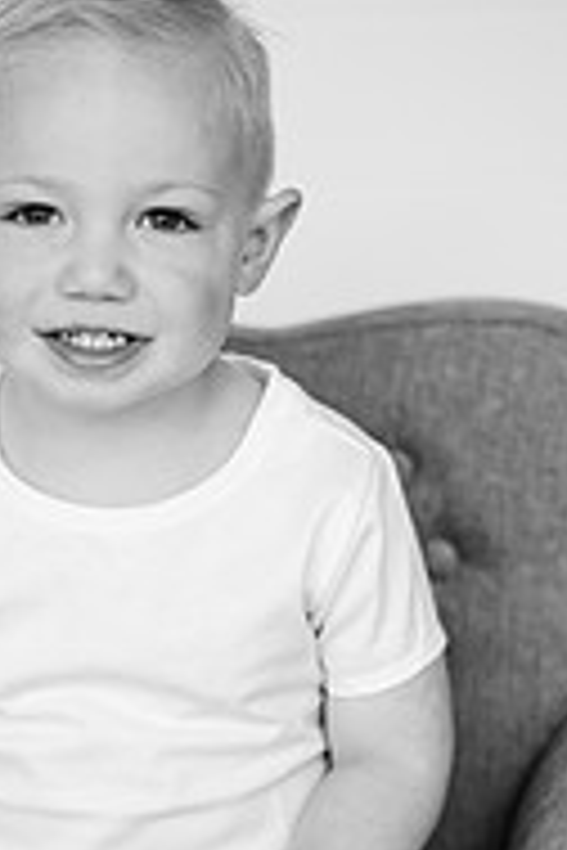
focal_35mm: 119
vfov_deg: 17.0
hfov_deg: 11.5
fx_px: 2811
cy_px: 720
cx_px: 146
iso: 1250
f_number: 1.8
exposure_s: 1/320
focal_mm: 50
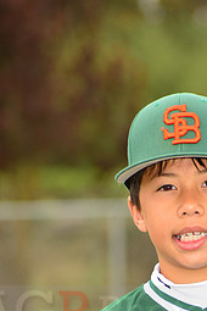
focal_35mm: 421
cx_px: 187
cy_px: 302
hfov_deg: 3.3
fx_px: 3631
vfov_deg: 4.9
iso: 200
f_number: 6.3
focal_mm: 185
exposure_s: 1/250
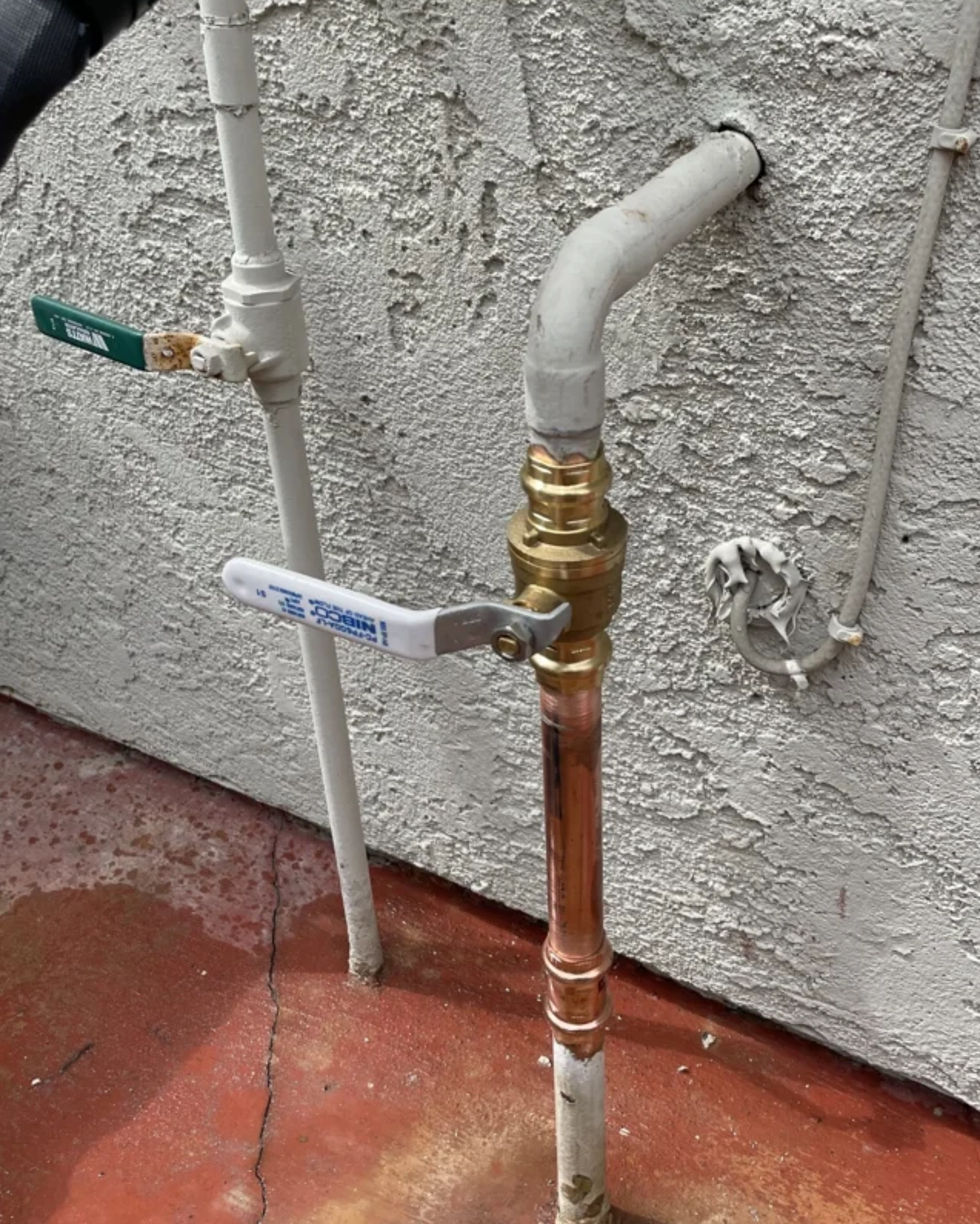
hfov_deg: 43.1
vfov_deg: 52.8
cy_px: 554
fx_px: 1232
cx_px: 589
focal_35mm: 34
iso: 32
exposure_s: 1/1247
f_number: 1.6
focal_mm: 4.2
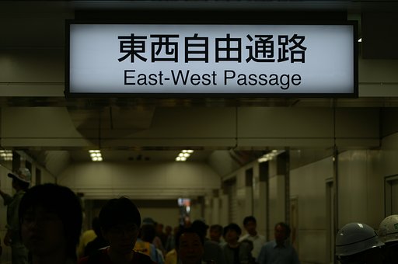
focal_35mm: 150
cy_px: 132
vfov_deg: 9.1
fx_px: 1656
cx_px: 199
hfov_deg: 13.7
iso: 100
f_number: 4.5
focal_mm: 100
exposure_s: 1/125
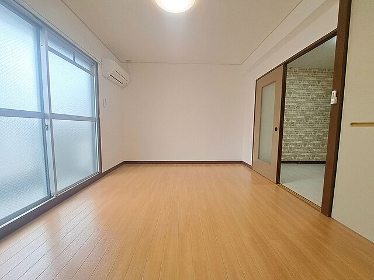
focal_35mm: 13
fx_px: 140
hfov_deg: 106.2
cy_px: 140
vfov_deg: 89.9
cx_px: 187
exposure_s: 1/100
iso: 64
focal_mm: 1.74
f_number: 2.2
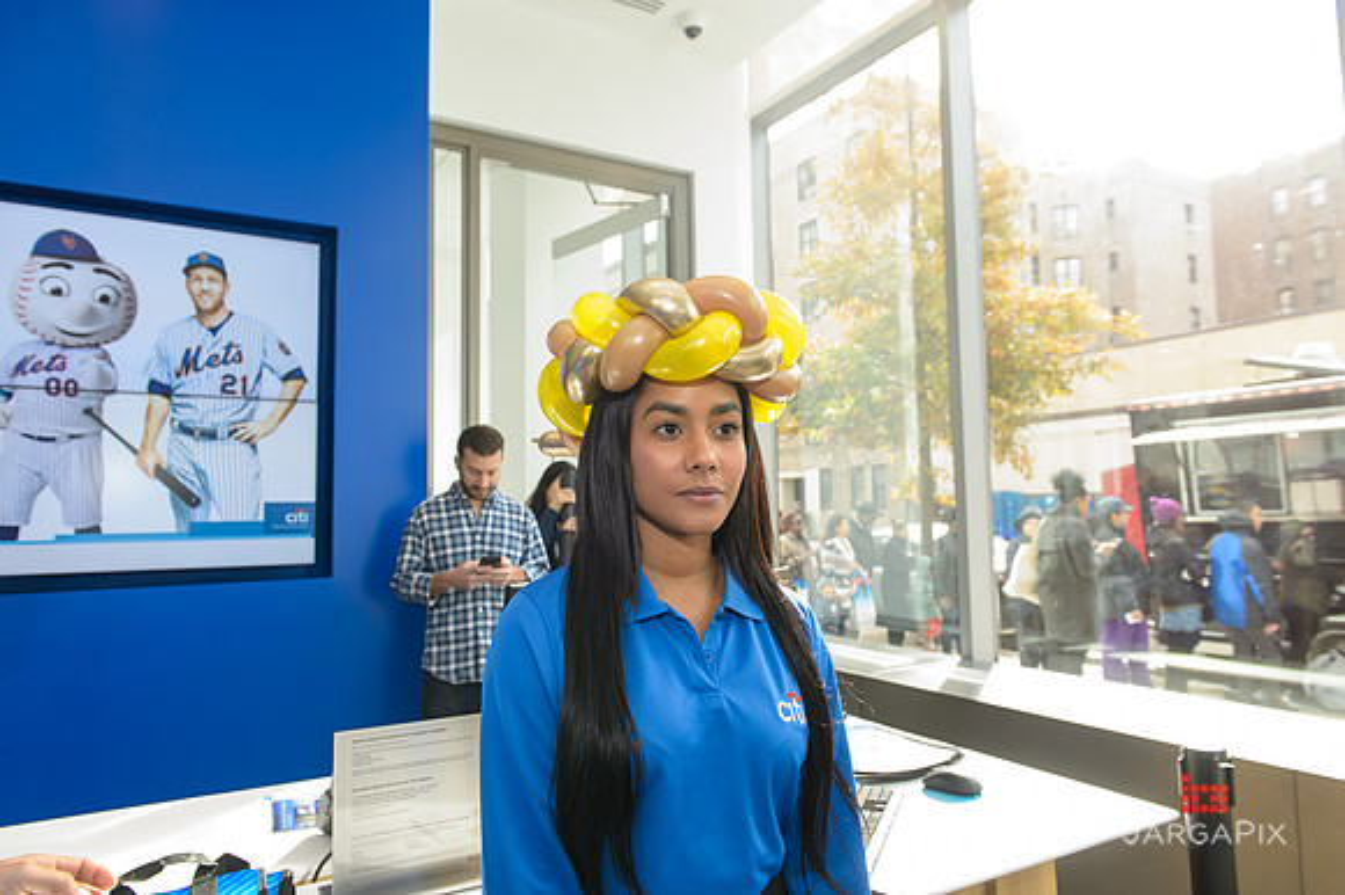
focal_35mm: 24
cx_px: 672
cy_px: 448
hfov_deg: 73.8
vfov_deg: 53.1
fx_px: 896
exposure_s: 1/160
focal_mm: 24
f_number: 5.6
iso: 1000
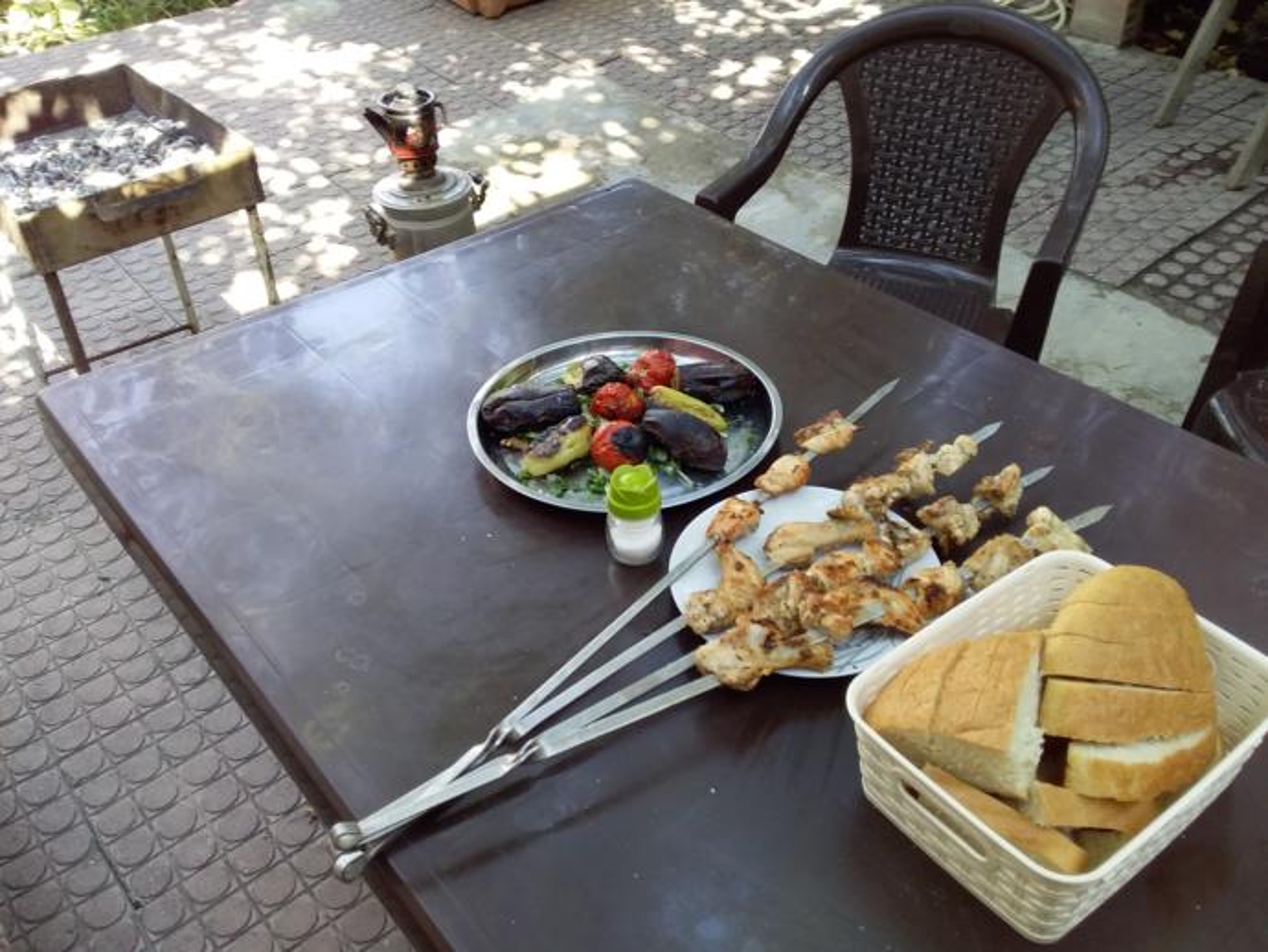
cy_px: 476
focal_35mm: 31
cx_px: 634
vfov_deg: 45.5
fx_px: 1136
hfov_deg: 58.3
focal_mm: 3.3
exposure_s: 1/50
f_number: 2.2
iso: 40
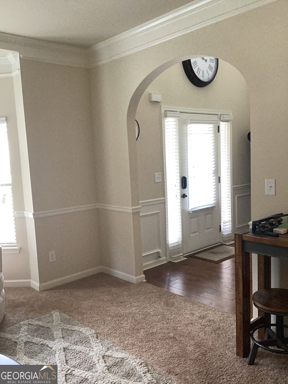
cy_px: 192
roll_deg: +3.0
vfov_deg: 58.4
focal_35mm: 31
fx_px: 344
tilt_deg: -7.8
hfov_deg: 45.4
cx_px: 144
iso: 160
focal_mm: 3.3
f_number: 2.4
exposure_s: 1/60
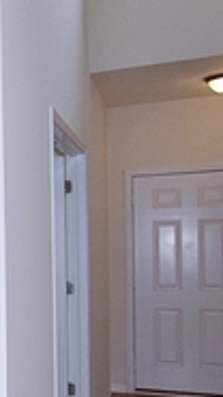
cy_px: 261
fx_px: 629
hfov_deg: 15.2
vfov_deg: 34.7
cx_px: -253
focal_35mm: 60
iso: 360
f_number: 5.6
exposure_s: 1/125
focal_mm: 11
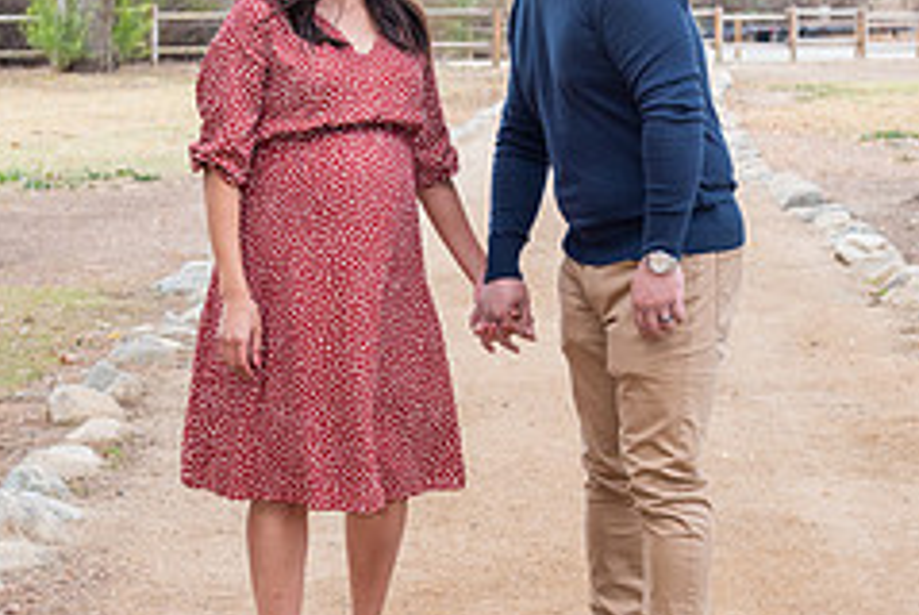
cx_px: 465
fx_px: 2786
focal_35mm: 109
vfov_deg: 12.6
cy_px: 217
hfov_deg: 18.7
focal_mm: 45
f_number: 5
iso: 500
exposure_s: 1/125
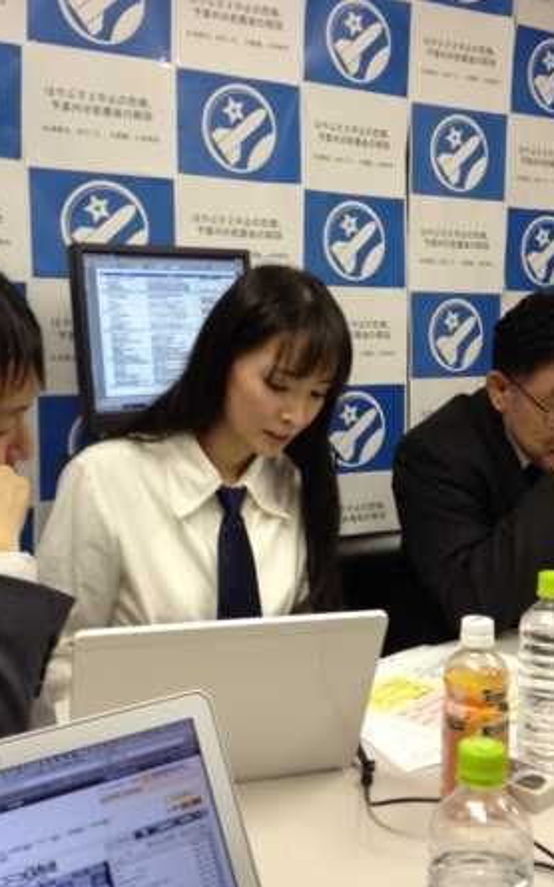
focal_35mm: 50
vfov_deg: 40.3
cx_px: 335
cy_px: 446
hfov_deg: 25.8
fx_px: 1208
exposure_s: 1/20
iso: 100
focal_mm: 4.28
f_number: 2.4
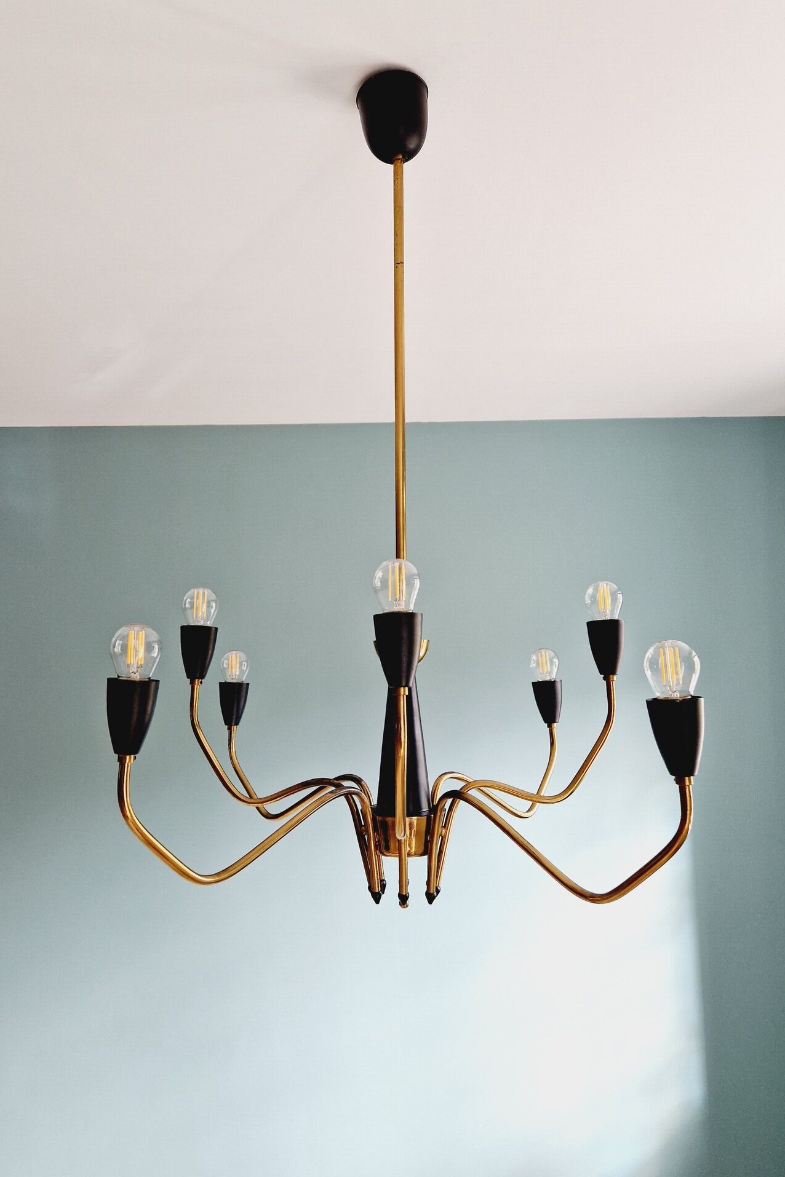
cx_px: 383
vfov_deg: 71.5
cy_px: 593
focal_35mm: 25
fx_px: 818
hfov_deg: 51.3
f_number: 1.8
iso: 200
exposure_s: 1/180
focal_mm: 5.4
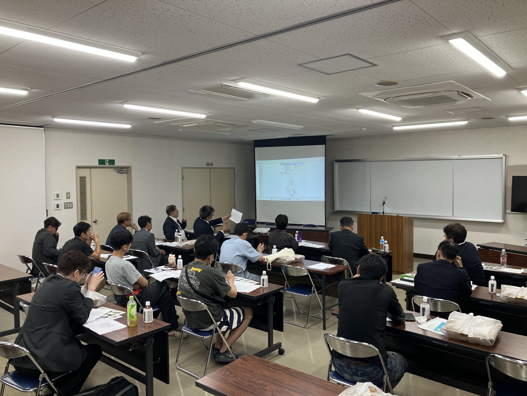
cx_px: 264
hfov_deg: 63.4
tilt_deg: -2.0
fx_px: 426
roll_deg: +0.0
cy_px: 198
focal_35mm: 28
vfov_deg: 49.7
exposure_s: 1/108
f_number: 1.8
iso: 80
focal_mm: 3.99
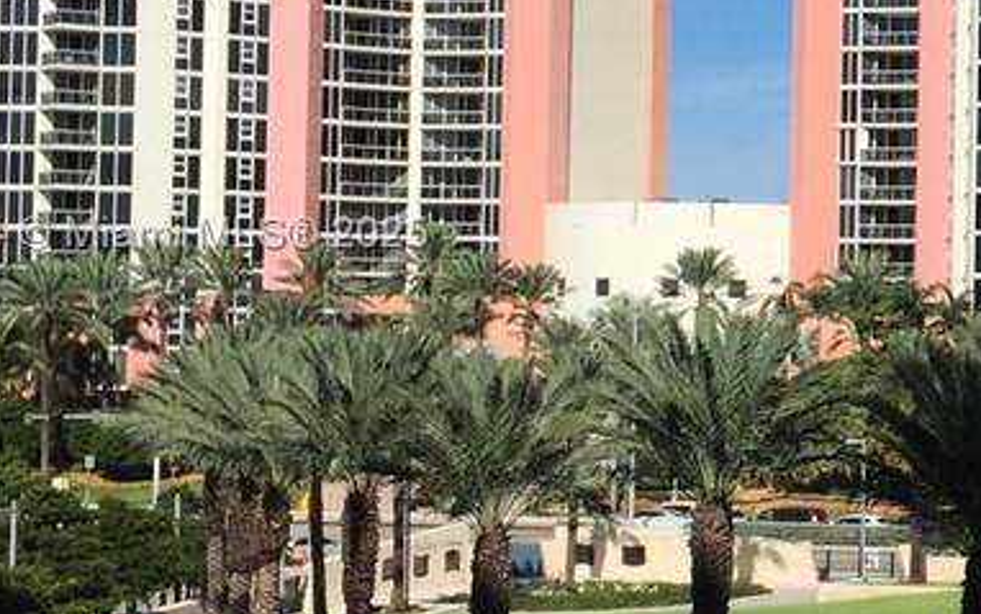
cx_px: 1415
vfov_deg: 12.7
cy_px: 236
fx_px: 2755
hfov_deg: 18.2
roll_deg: -2.9
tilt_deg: +2.1
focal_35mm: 103
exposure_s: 1/3597
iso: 32
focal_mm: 4.15
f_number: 2.2
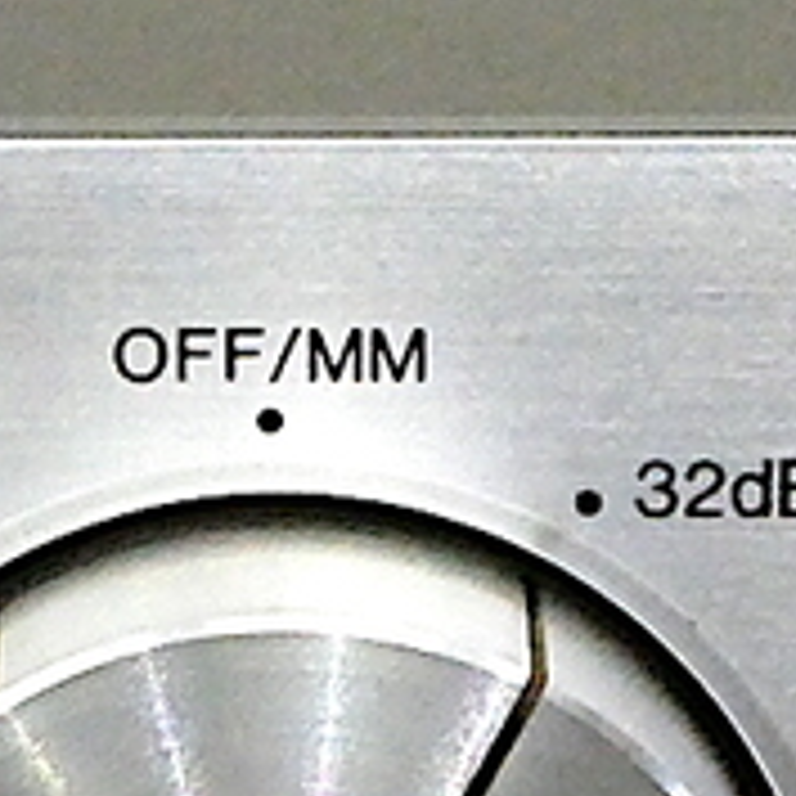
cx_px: -67
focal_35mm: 509
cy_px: 625
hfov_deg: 3.4
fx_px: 13242
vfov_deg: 3.4
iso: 1600
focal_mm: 19
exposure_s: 1/50
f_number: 7.1
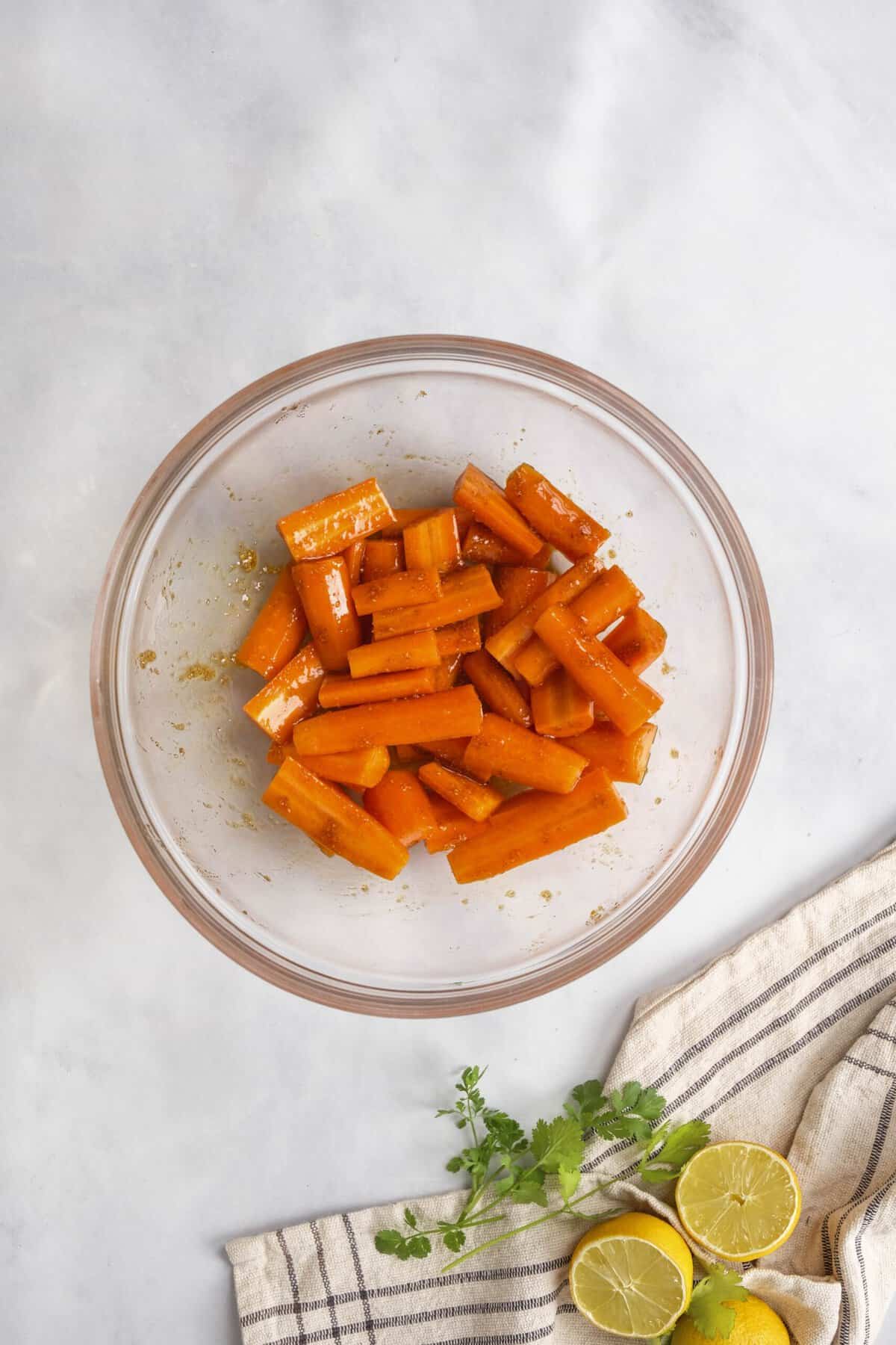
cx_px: 448
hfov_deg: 33.4
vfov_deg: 48.5
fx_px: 1493
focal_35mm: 40
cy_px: 672
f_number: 4
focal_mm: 26.6
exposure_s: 1/50
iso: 400
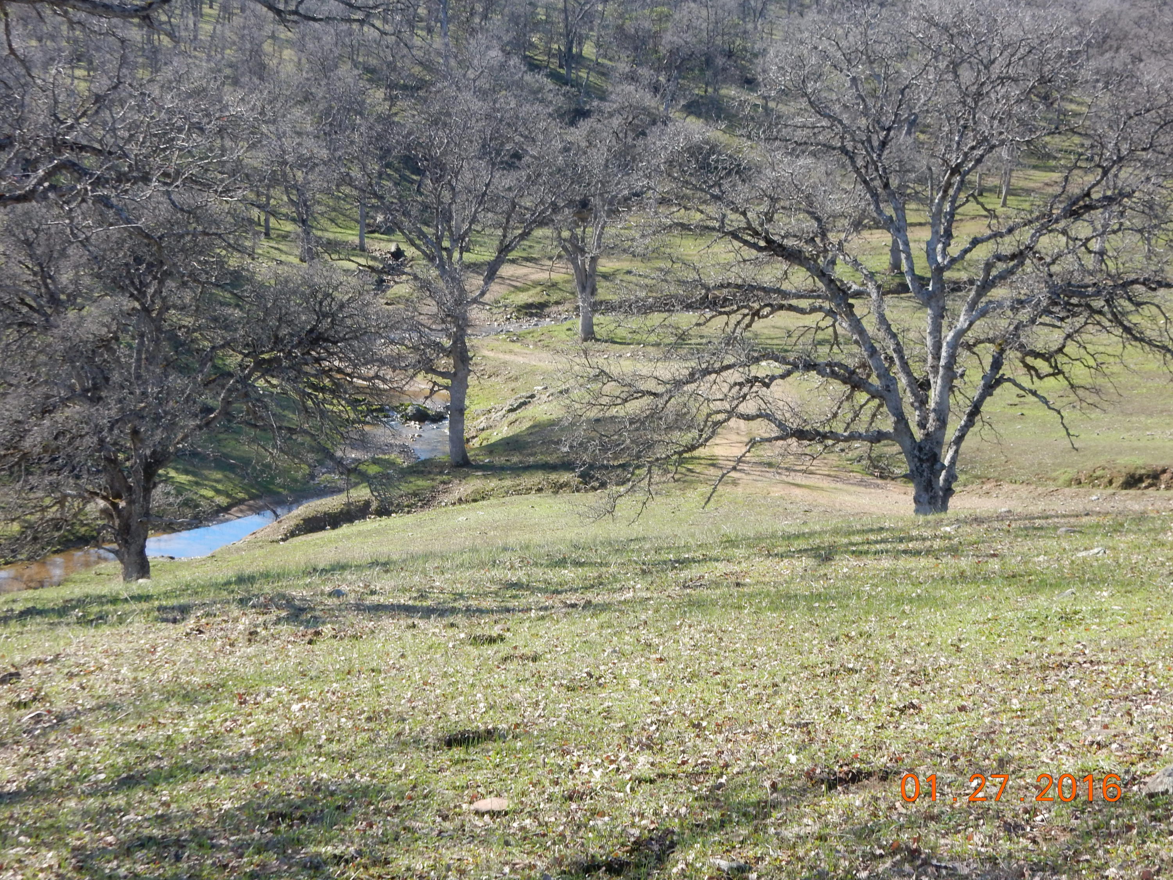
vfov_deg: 20.7
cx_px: 586
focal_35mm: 71
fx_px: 2406
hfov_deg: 27.4
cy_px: 440
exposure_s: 1/200
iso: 125
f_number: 4.8
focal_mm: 12.6
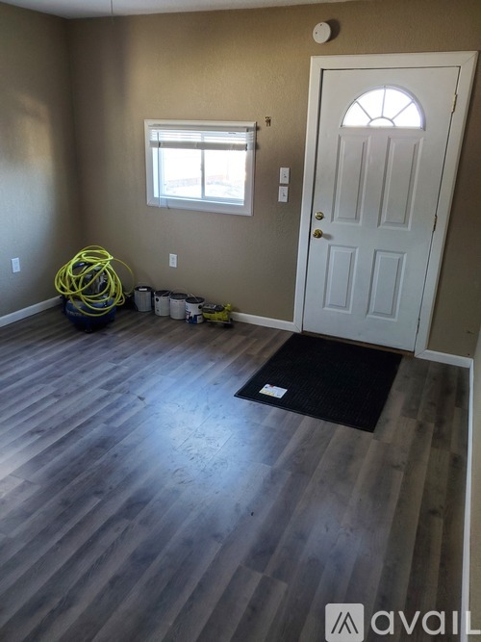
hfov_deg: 53.0
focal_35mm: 26
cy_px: 321
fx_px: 482
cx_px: 240
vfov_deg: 67.3
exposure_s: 1/39
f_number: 1.5
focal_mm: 4.3
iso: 200
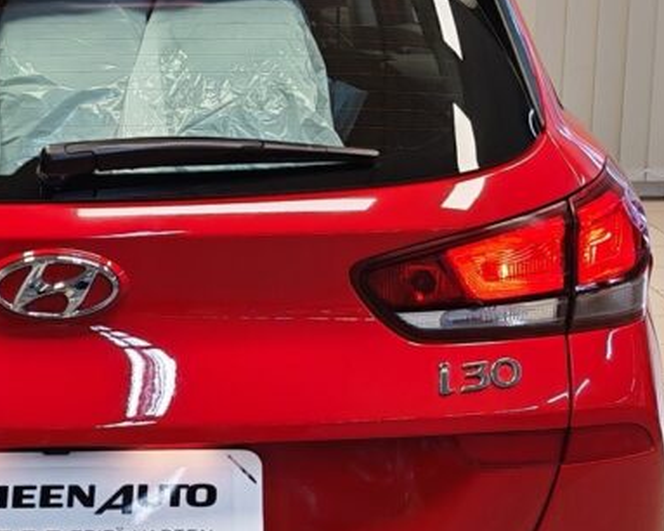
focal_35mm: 94
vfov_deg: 16.3
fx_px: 1846
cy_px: 298
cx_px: 64
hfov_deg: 20.0
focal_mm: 5.4
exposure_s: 1/81
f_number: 1.6
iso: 64
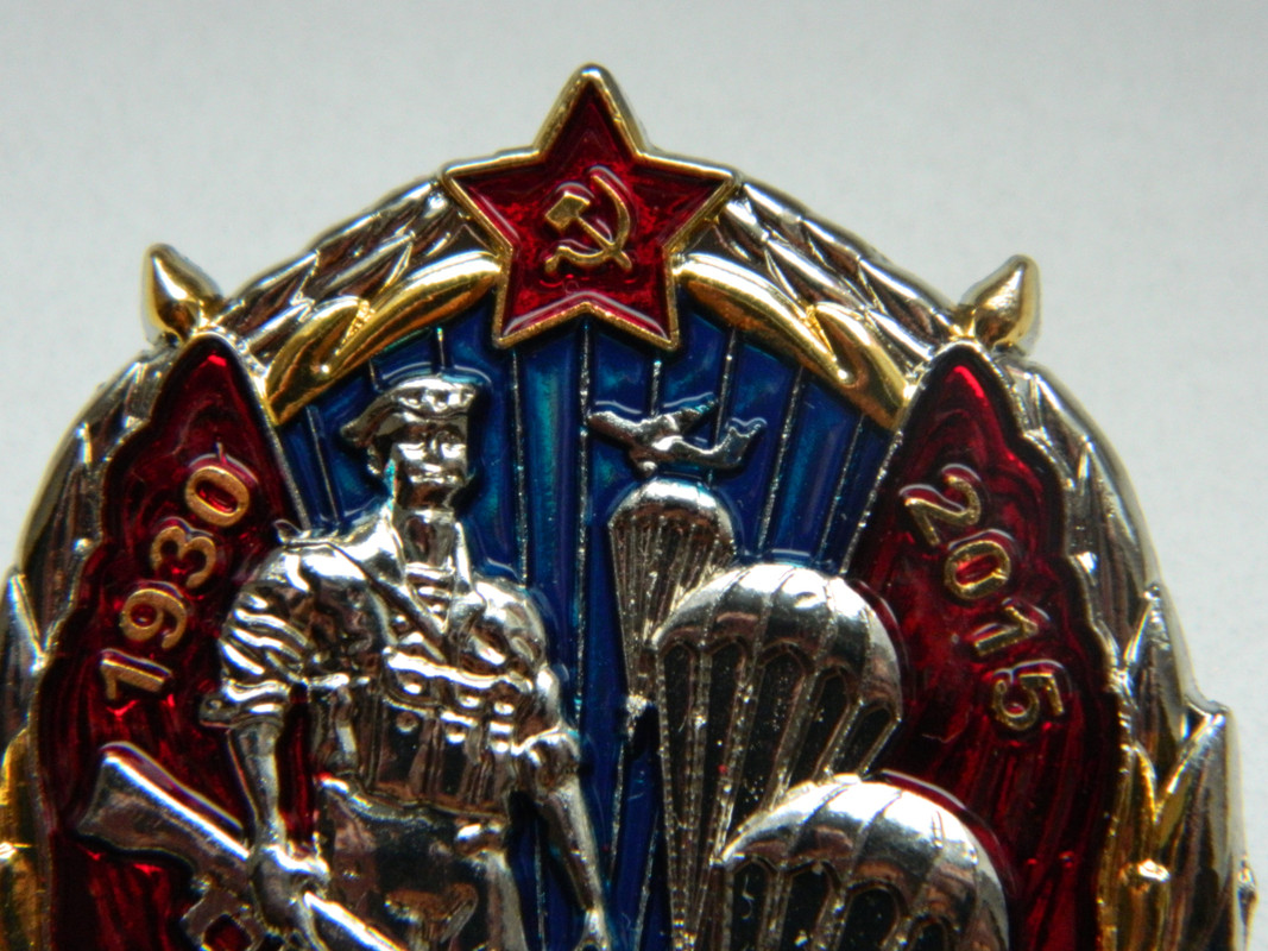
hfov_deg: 11.2
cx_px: 634
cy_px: 476
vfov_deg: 8.4
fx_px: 6483
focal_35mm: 177
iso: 400
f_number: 5.1
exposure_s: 1/160
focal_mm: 31.8
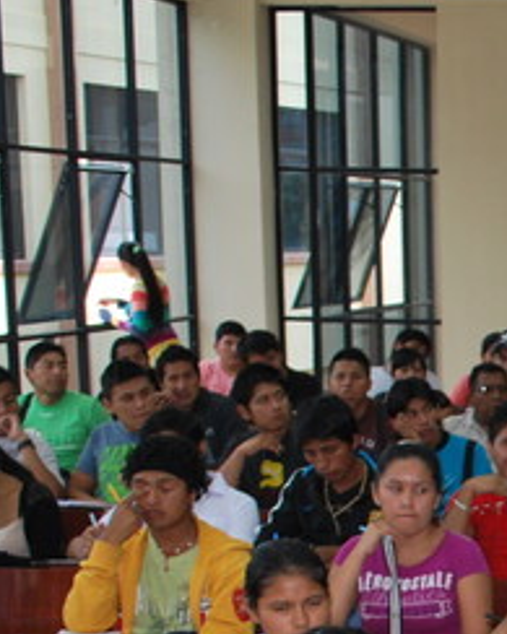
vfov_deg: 18.2
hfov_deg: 13.6
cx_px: 887
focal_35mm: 102
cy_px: 681
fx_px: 1914
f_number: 3.5
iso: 200
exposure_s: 1/60
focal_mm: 18
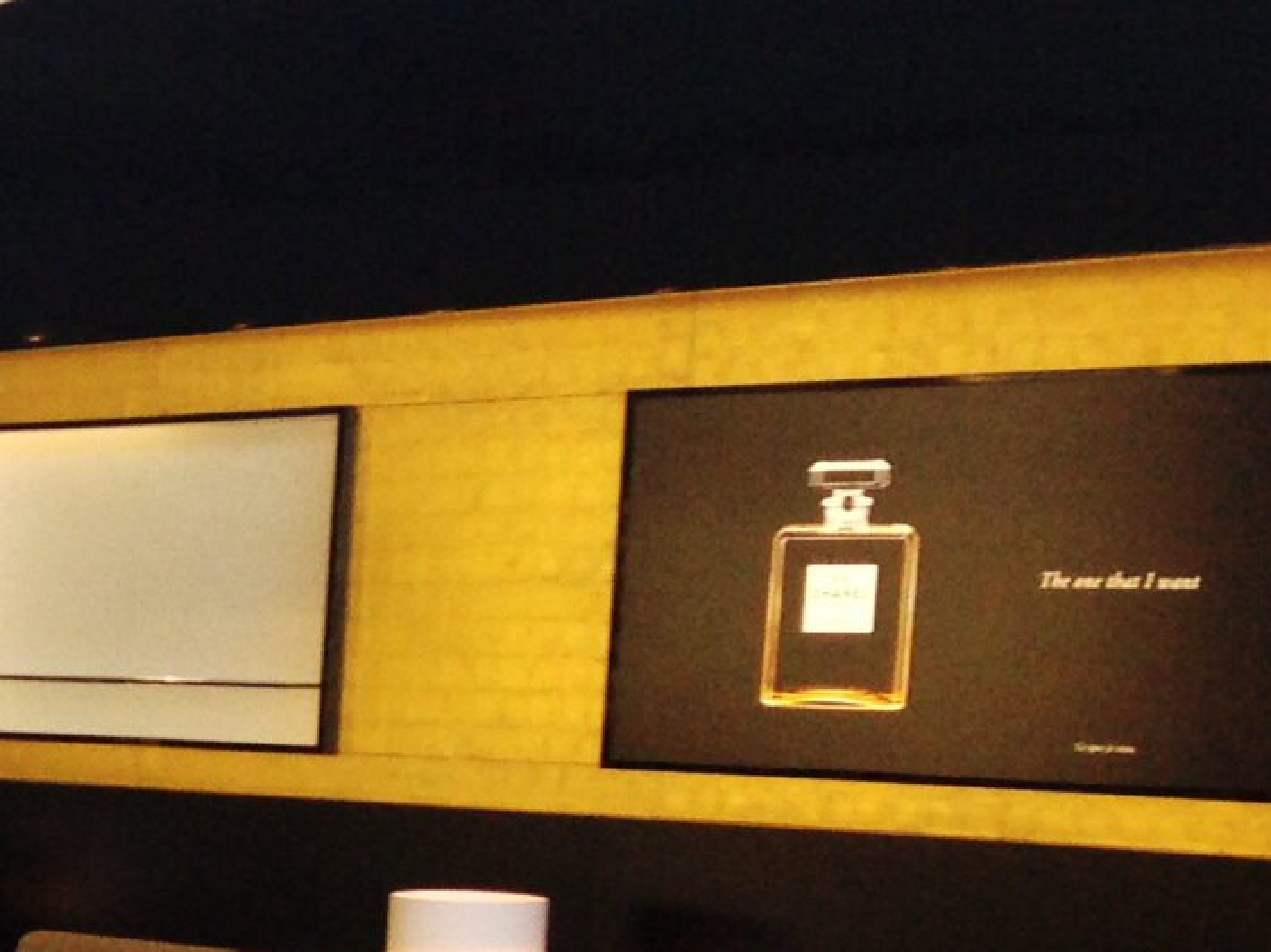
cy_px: 1024
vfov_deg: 12.3
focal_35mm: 119
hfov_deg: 14.5
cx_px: -1017
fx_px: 4368
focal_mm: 4.1
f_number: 2.4
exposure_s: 1/120
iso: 80
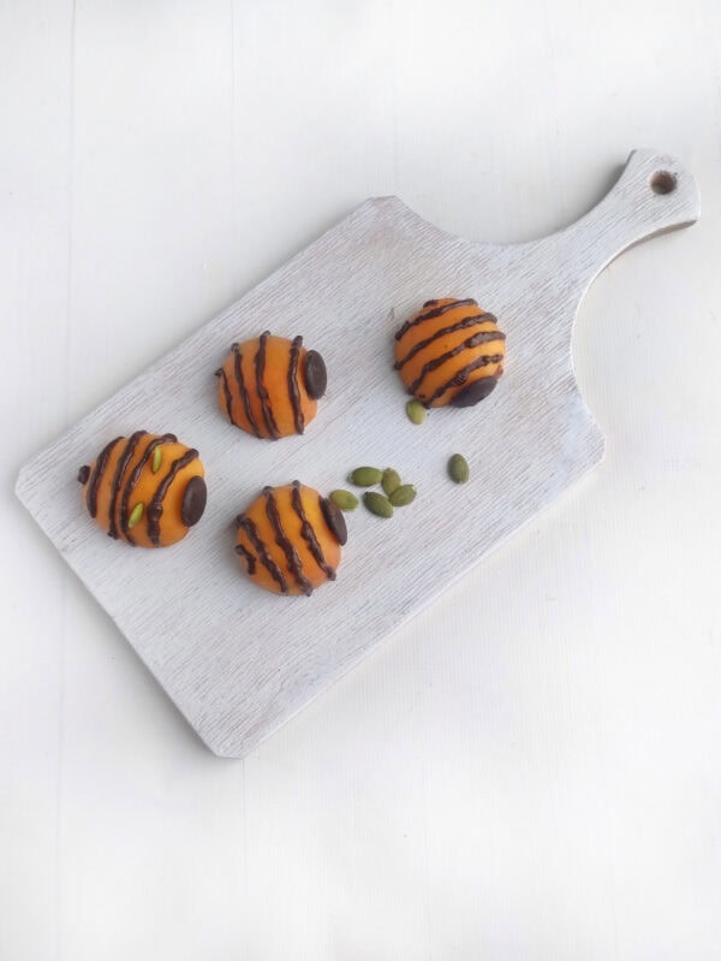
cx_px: 360
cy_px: 480
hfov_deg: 54.9
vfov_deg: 69.4
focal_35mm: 25
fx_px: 694
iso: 50
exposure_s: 1/112
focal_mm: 5.4
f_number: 1.9
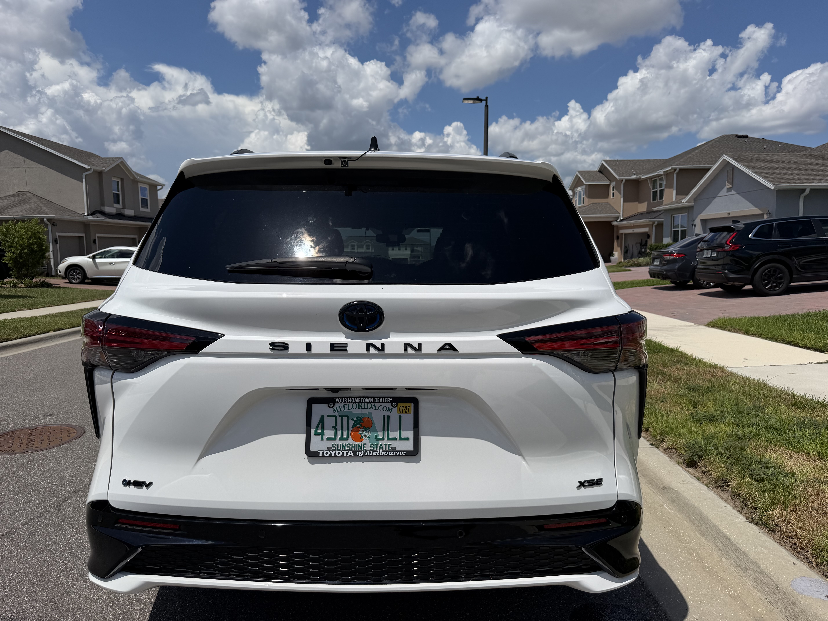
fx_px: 574
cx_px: 414
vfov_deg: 56.8
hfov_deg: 71.6
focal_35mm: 24
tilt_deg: -5.4
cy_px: 310
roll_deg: +1.2
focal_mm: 6.76
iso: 100
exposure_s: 1/14286
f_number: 1.78
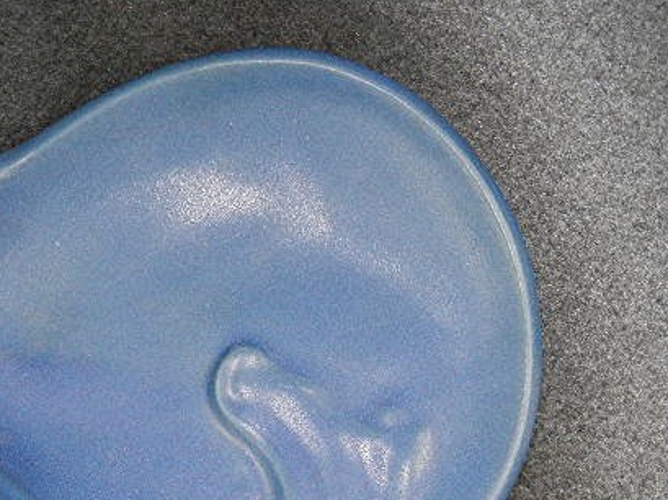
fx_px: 906
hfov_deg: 39.7
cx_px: 193
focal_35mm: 47
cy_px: 356
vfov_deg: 30.5
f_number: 3.5
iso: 574
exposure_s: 1/30
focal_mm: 5.4
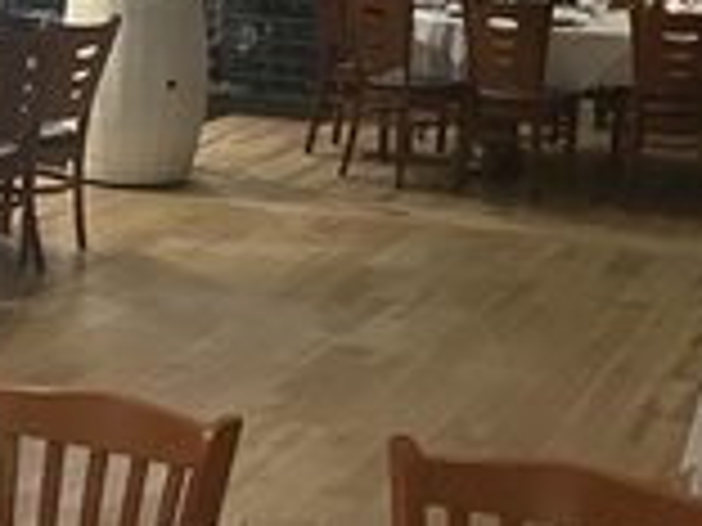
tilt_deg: -10.6
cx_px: 140
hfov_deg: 19.4
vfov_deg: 14.8
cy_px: 193
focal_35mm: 100
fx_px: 2028
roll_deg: -2.1
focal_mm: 4.25
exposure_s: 1/30
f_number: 1.8
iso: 800
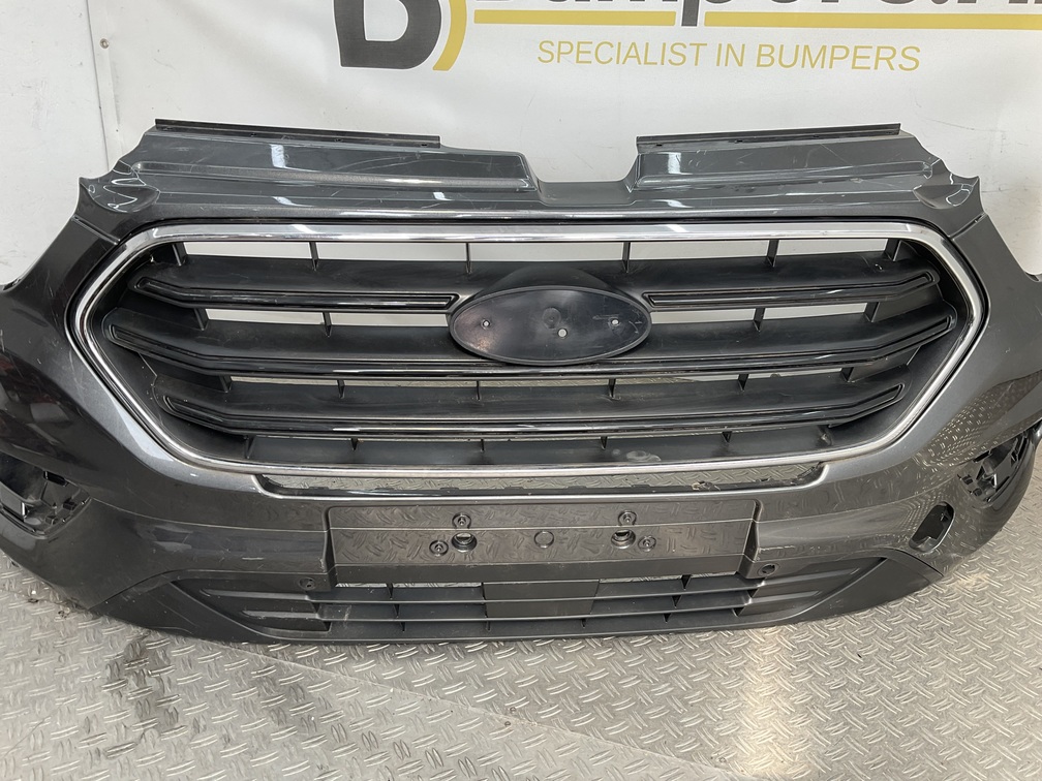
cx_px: 521
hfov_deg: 61.7
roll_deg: -1.6
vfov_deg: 48.2
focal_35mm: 29
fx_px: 873
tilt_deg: -24.4
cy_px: 390
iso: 16
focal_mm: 3
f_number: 1.8
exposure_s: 1/111
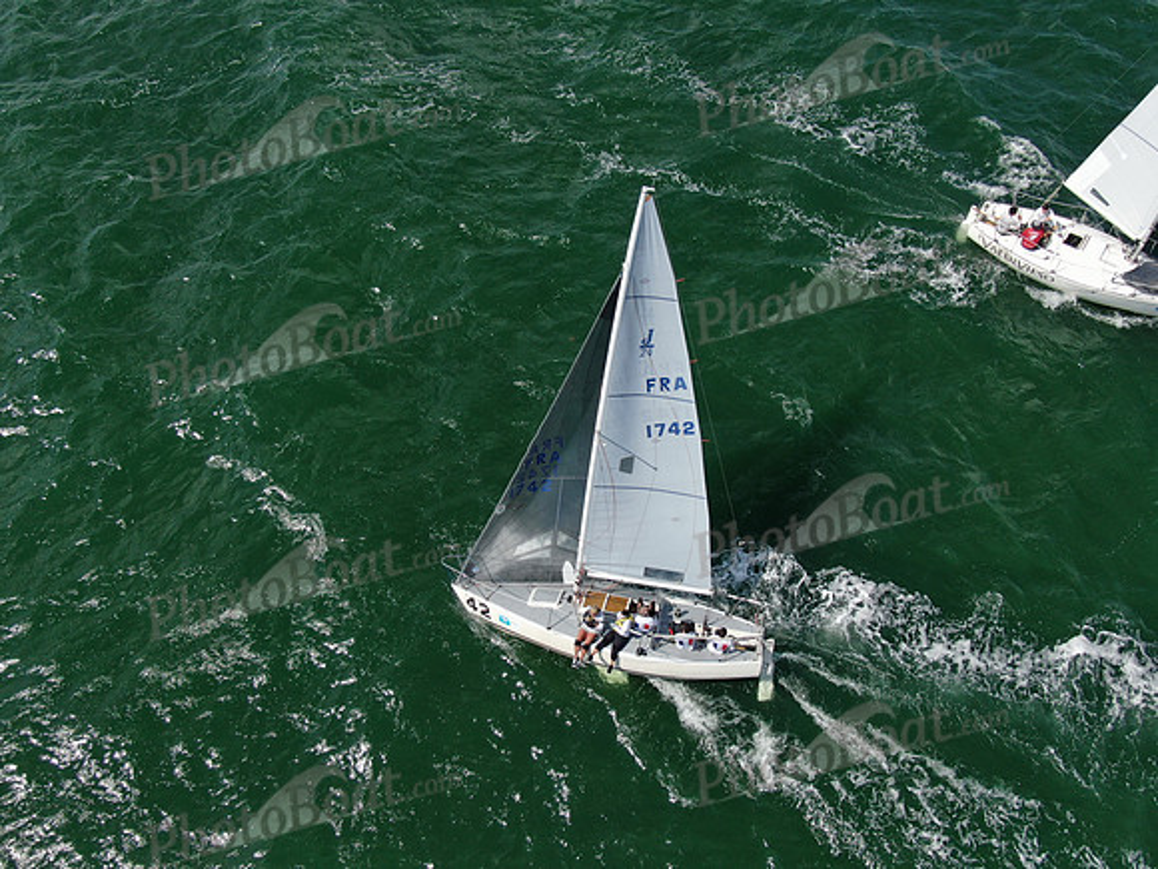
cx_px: 579
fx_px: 1037
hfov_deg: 58.4
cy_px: 434
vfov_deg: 45.4
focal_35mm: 31
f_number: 3.1
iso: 100
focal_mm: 5.33
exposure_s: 1/1250
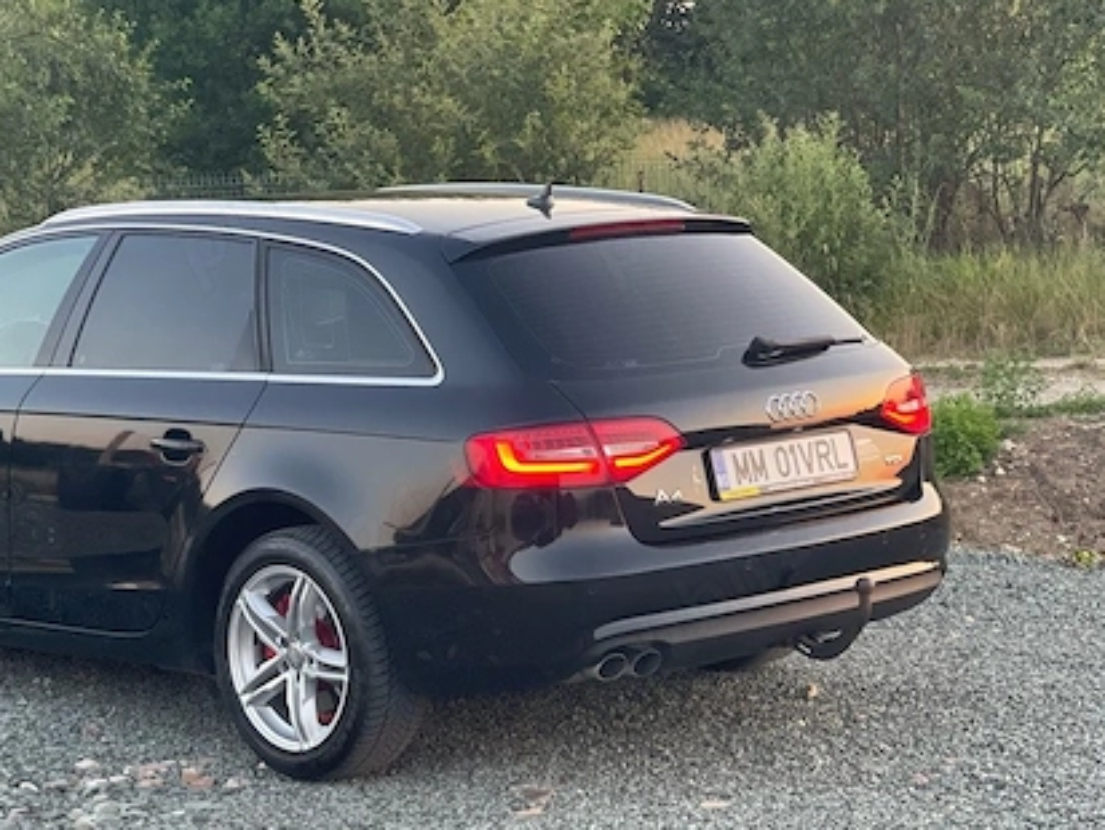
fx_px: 2970
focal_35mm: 93
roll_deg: +1.7
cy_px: 576
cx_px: 455
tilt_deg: -9.3
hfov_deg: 21.1
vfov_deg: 15.9
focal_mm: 7.5
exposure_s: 1/121
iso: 250
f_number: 2.2
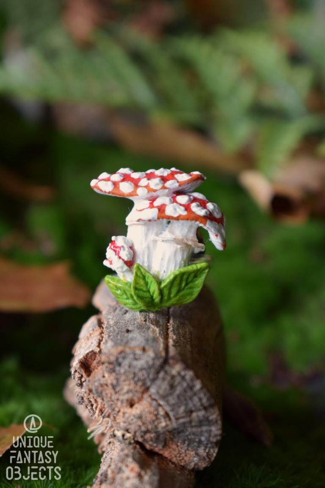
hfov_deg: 16.6
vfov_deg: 24.6
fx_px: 1117
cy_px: 244
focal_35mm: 82
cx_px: 162
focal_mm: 55
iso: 1000
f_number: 5.6
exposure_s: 1/60
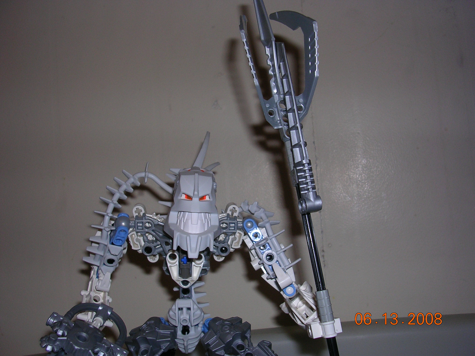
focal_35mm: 38
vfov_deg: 37.7
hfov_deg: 49.0
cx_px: 238
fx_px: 521
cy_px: 178
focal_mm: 5.8
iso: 50
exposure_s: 1/60.1
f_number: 2.8
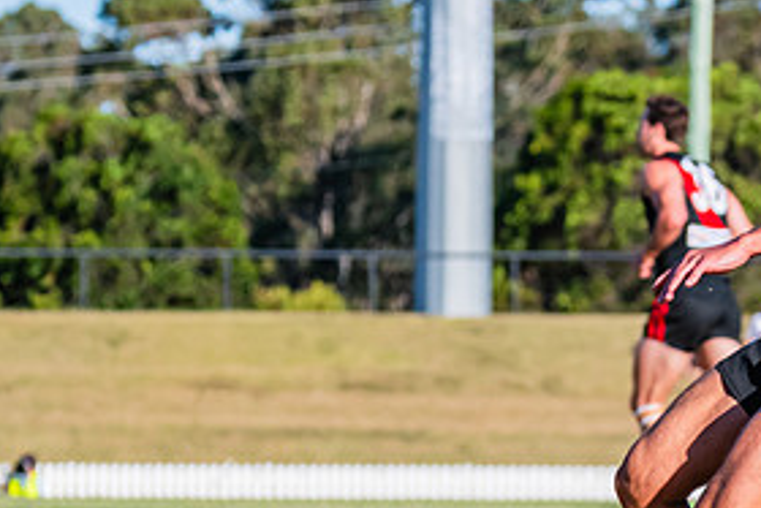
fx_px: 12901
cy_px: 360
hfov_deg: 3.4
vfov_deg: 2.3
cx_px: 743
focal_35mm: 610
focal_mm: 210
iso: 800
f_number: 9
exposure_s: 1/1600
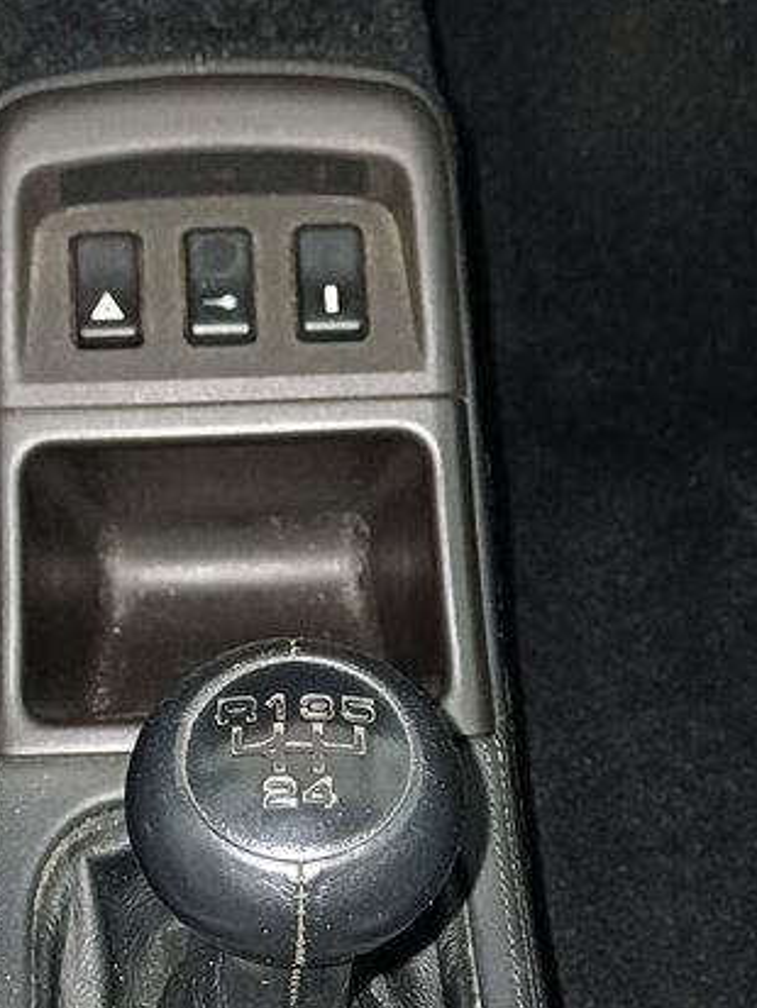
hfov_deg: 23.6
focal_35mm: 62
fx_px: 1807
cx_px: 259
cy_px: 952
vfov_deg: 29.6
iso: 500
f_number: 1.8
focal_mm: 4.65
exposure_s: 1/25
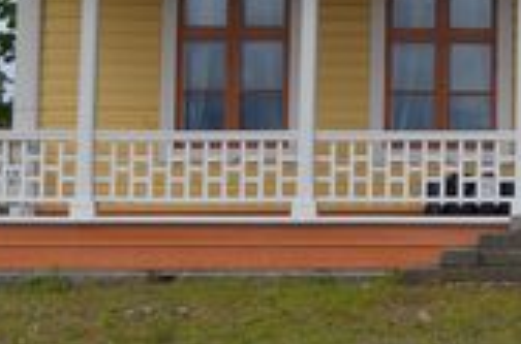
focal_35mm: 160
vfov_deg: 8.4
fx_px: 2309
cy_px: -60
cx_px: 754
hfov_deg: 12.3
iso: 100
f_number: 8
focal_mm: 28
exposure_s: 1/250
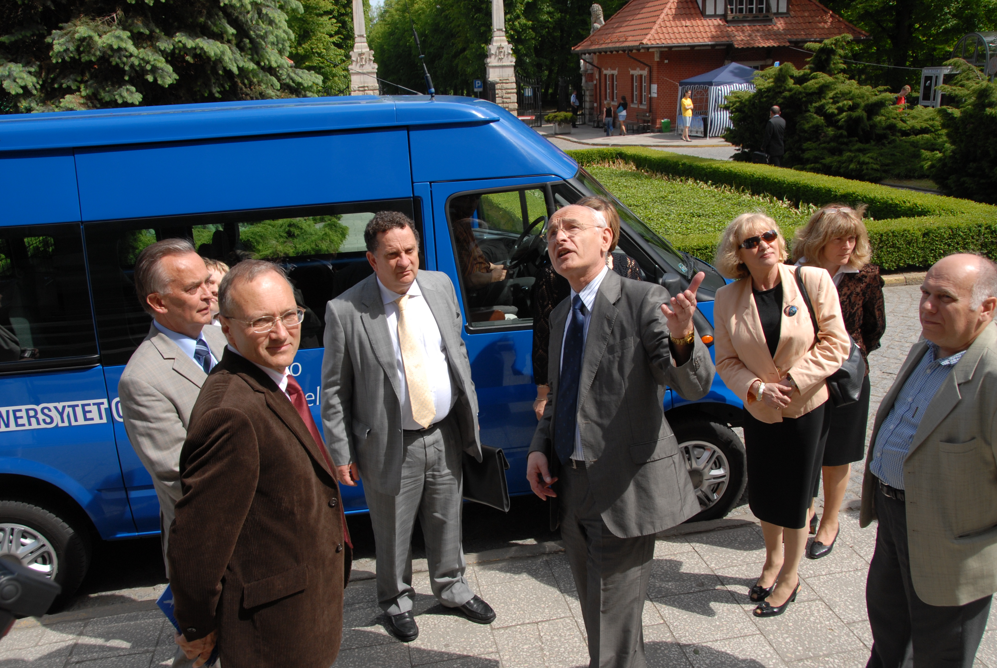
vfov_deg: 40.1
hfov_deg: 57.2
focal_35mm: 33
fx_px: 915
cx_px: 498
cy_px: 334
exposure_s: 1/250
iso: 200
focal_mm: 22
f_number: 8
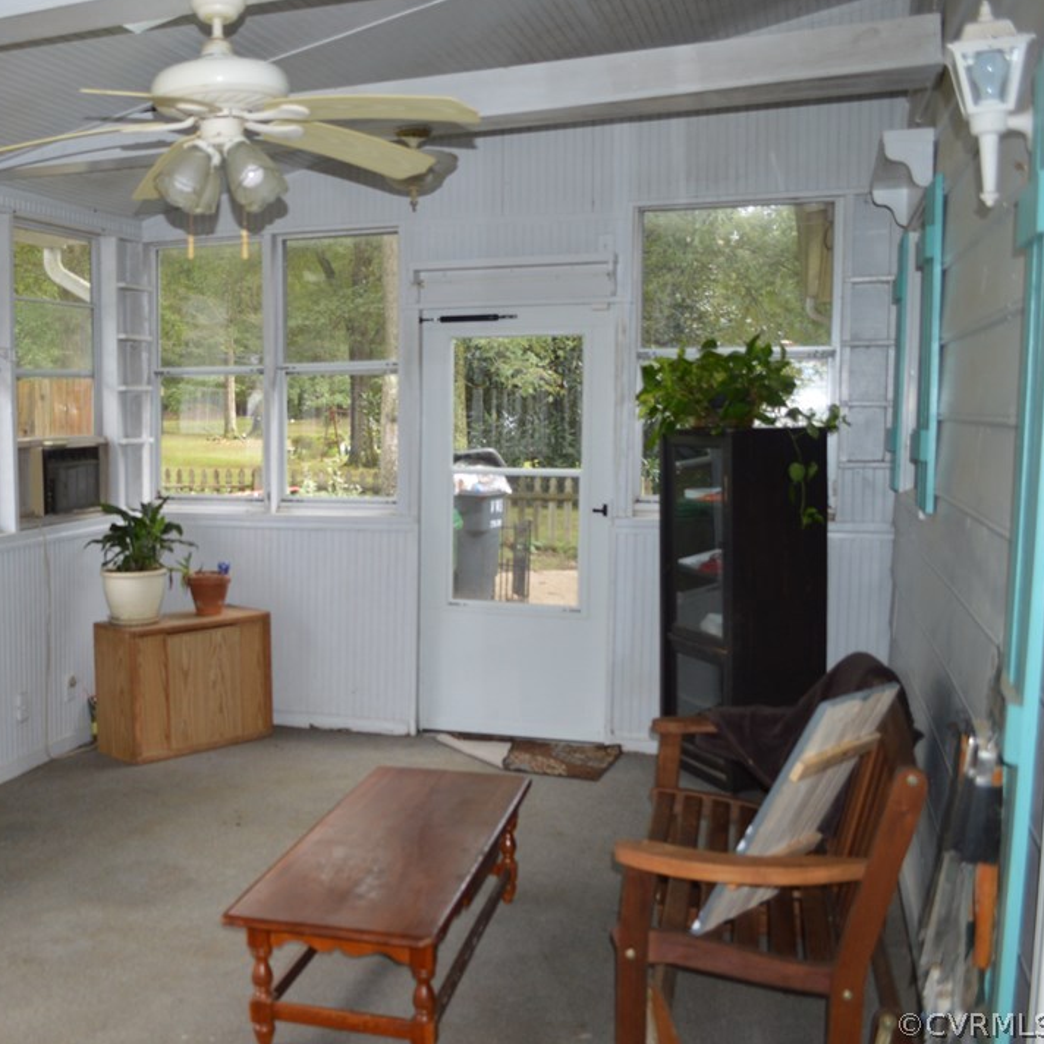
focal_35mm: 35
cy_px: 519
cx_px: 263
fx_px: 1194
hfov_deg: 45.6
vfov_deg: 47.2
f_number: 3.5
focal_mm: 18
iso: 450
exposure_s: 1/60
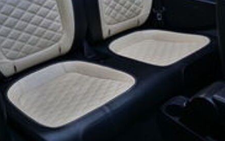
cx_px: 120
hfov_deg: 45.2
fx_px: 270
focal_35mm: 44
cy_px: 59
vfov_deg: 29.2
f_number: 3.2
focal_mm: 19
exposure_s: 1/60
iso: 320
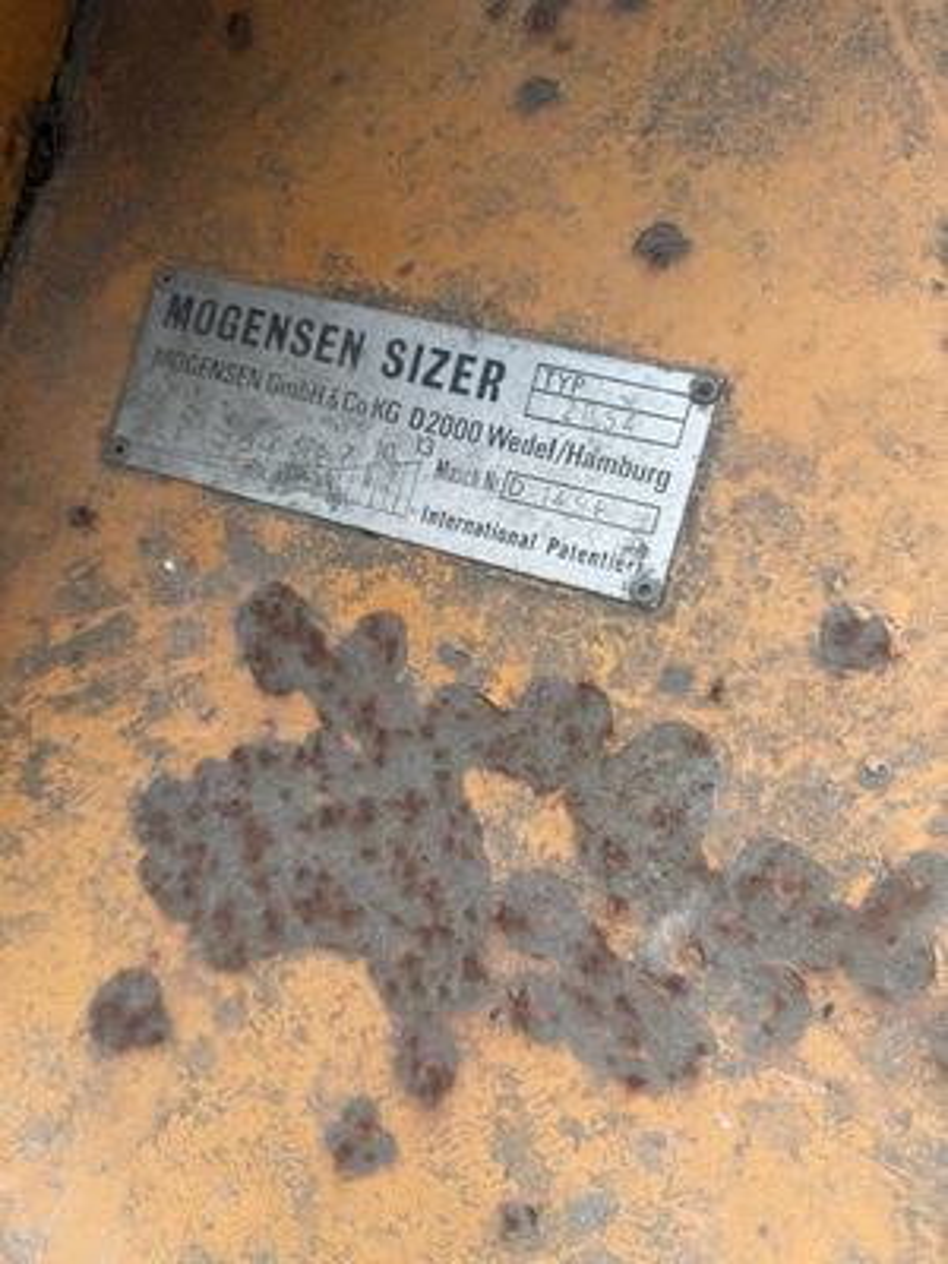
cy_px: 632
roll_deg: +28.4
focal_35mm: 24
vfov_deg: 71.6
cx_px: 474
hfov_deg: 56.8
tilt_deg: +14.1
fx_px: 876
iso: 80
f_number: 1.78
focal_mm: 6.76
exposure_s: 1/121
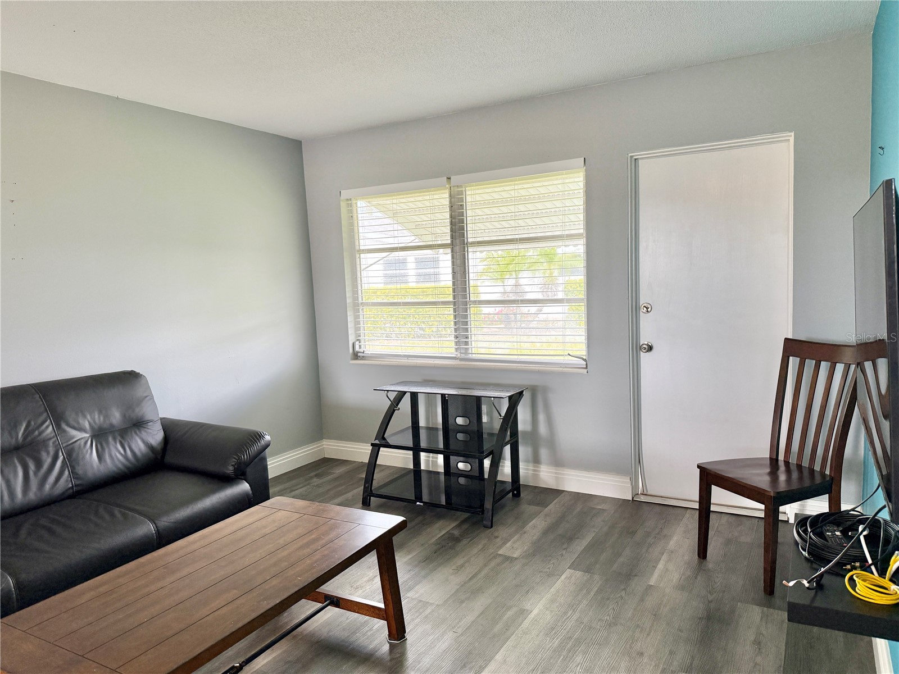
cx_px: 450
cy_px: 337
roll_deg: +2.5
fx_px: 623
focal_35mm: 24
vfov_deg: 56.8
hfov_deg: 71.6
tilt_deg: -6.0
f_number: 1.78
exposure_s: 1/122
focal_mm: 6.76
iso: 200
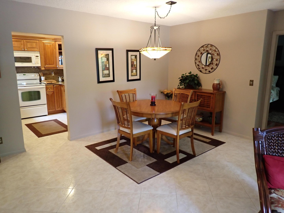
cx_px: 142
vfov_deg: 54.9
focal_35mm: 25
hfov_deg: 69.4
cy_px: 106
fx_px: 205
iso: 500
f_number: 2
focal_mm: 4.5
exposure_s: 1/30
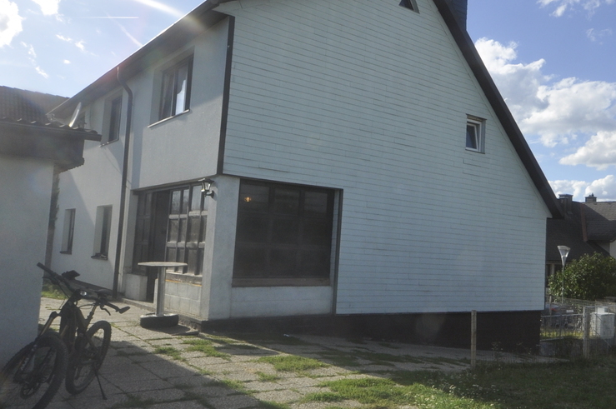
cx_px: 436
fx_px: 564
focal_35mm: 33
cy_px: 218
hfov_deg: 55.4
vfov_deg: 39.9
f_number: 14
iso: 250
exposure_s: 1/200
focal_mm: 10
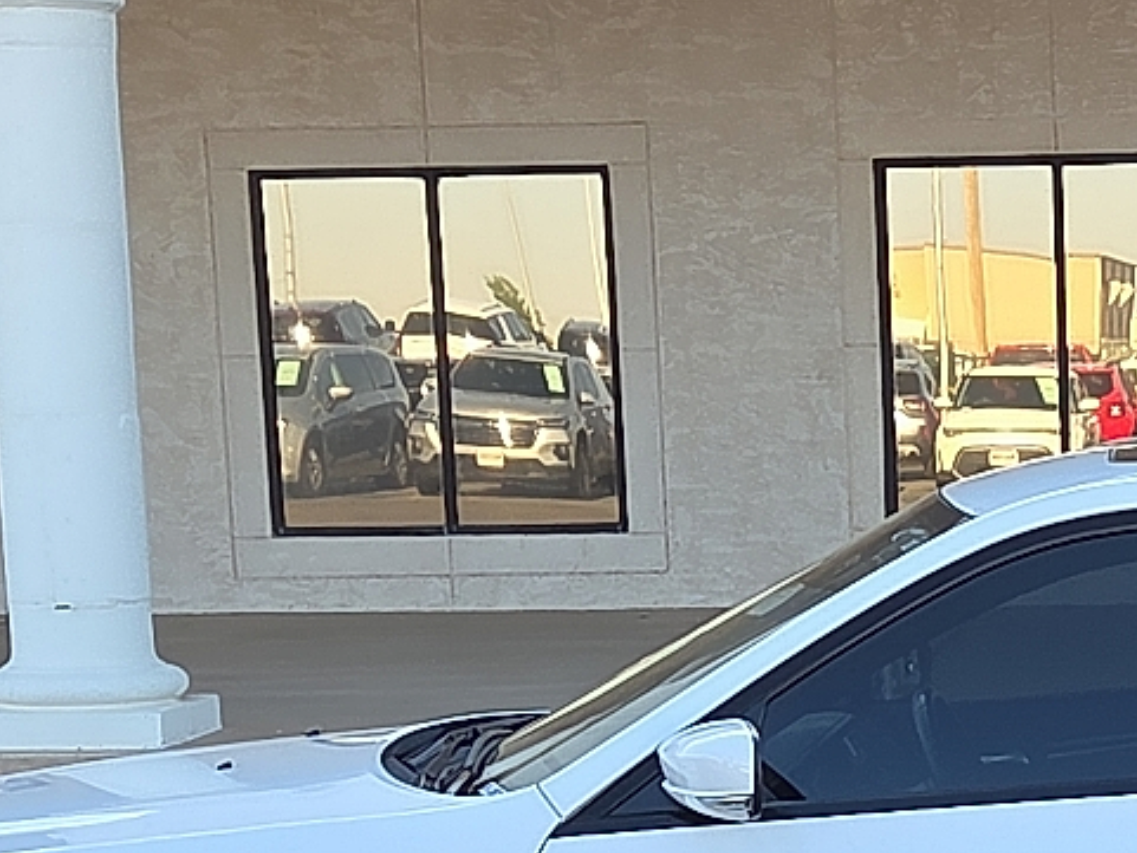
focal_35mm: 123
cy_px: 1101
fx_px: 4041
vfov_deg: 11.7
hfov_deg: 15.6
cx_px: 1267
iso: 76
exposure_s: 1/909
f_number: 1.8
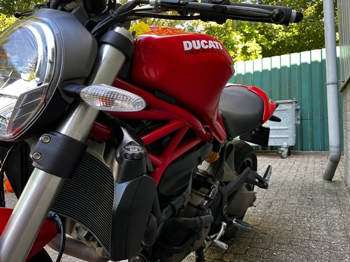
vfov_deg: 53.1
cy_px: 131
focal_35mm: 26
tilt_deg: -1.6
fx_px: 263
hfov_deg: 67.3
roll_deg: +2.6
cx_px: 175
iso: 80
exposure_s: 1/121
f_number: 1.6
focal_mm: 5.1
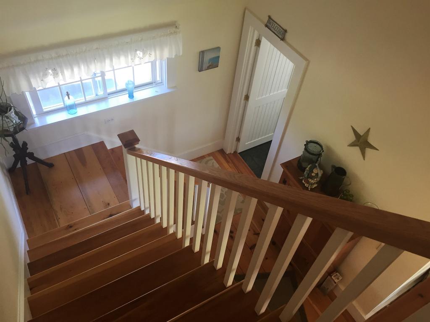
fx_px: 360
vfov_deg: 48.2
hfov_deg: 61.7
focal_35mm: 29
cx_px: 215
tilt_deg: -49.1
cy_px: 161
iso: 80
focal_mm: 4.15
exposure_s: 1/30
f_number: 2.2
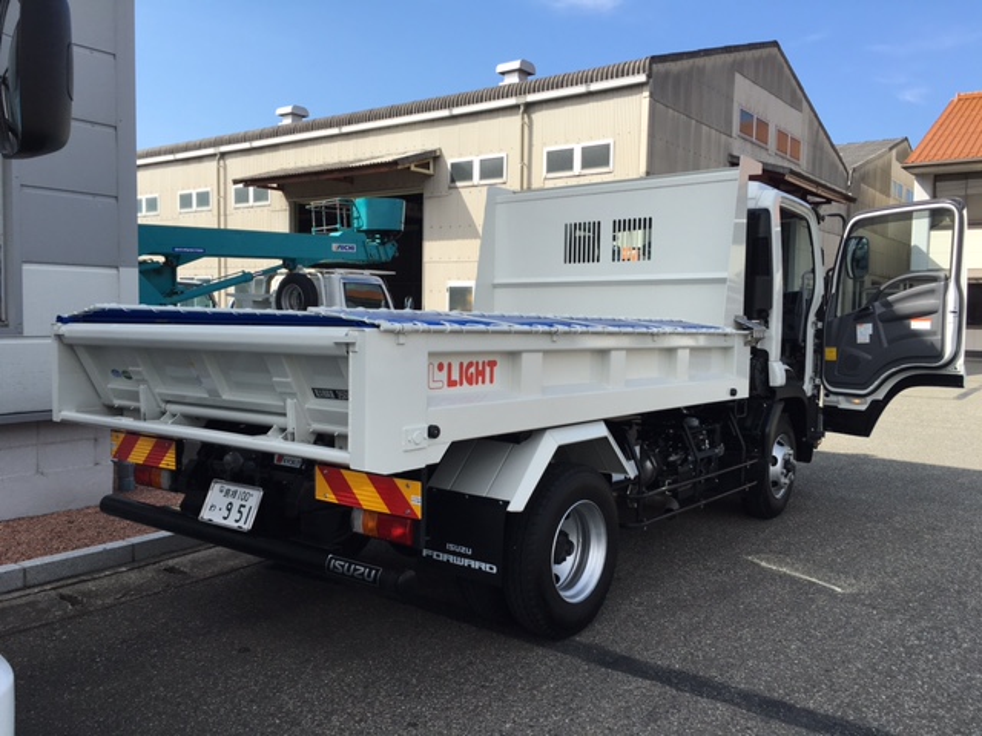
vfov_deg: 48.2
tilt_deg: -3.0
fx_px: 823
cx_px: 491
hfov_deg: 61.7
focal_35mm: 29
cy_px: 368
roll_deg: -0.6
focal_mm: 4.15
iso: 25
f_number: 2.2
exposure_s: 1/1115
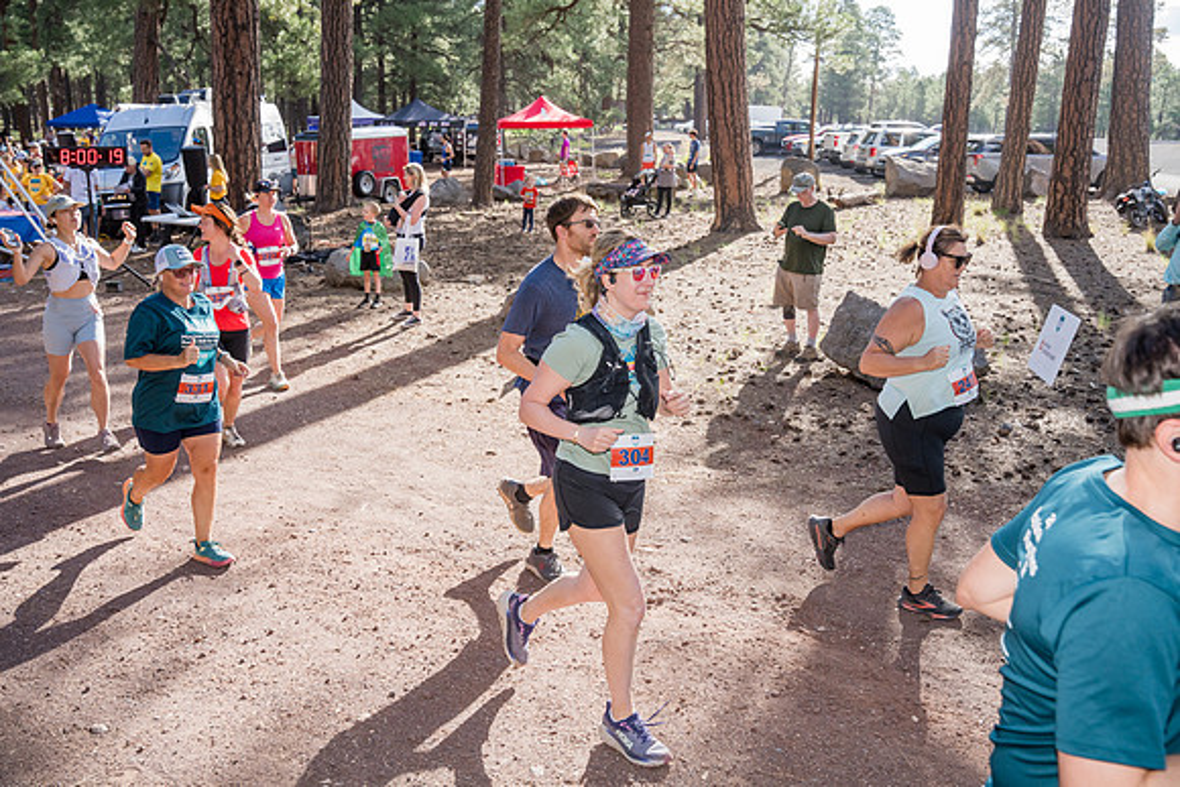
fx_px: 1075
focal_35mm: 33
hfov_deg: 57.5
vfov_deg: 40.2
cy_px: 394
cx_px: 590
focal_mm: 32.8
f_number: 5
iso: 800
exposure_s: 1/800
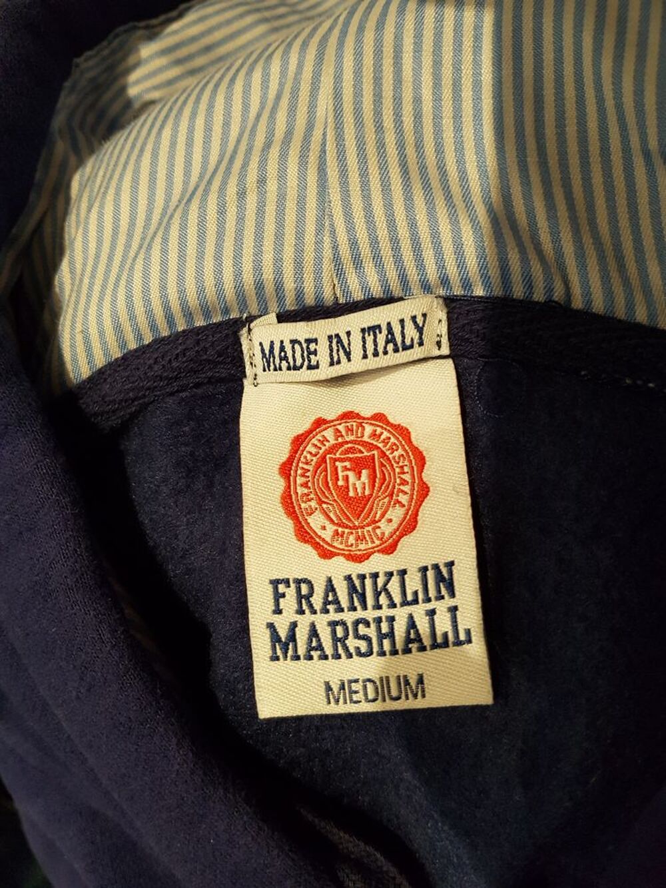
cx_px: 333
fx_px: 667
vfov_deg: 67.3
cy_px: 444
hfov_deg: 53.1
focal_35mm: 26
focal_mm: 4.2
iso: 320
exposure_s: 1/50
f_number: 1.7
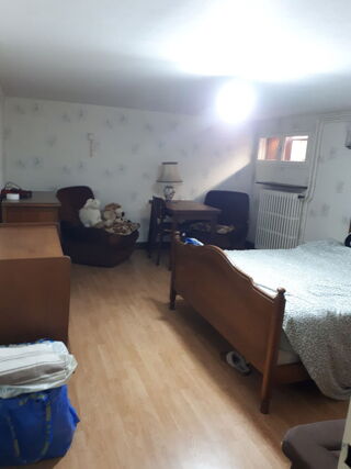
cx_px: 176
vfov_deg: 65.3
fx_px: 365
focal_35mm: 27
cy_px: 234
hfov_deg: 51.3
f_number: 1.9
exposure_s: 1/17
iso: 250
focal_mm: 3.6
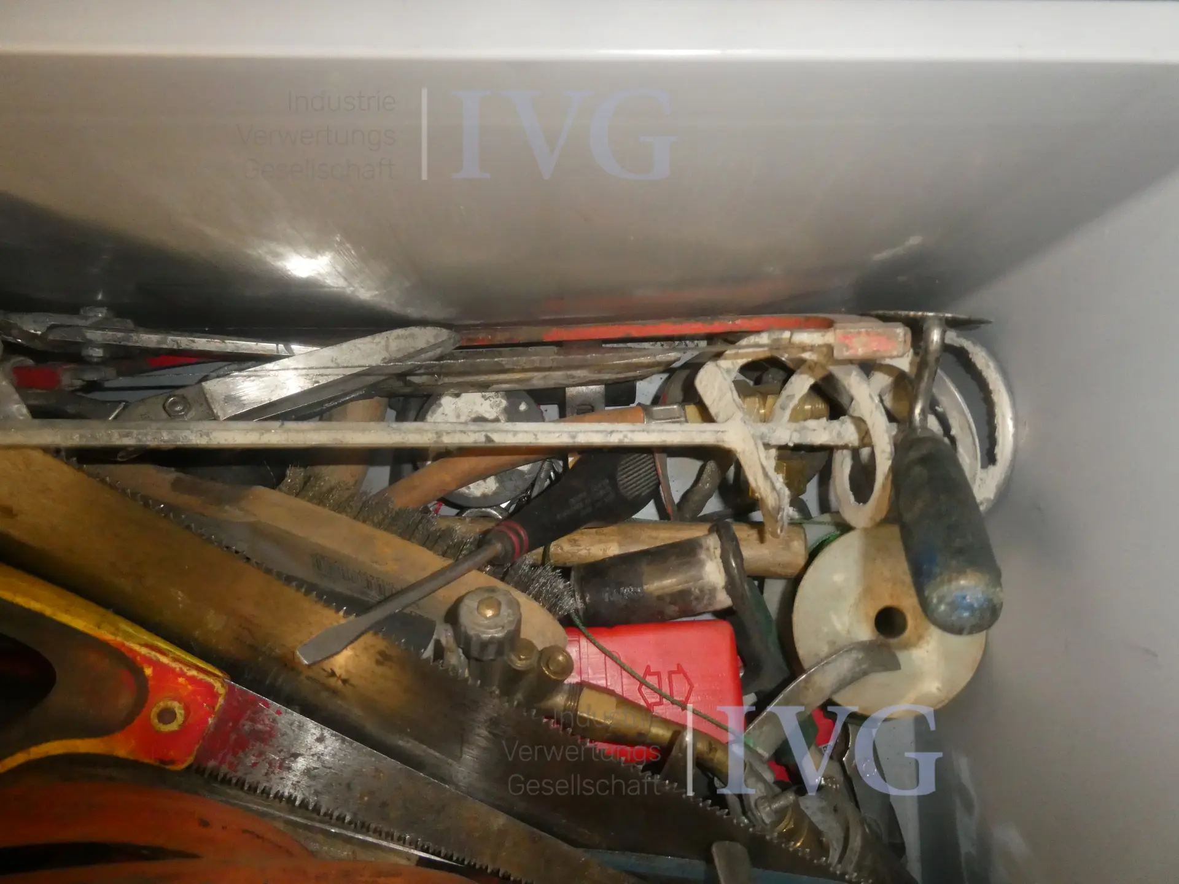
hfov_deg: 71.6
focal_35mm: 24
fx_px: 817
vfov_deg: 56.8
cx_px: 590
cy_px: 442
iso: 800
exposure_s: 1/60
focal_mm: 4.3
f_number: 3.3
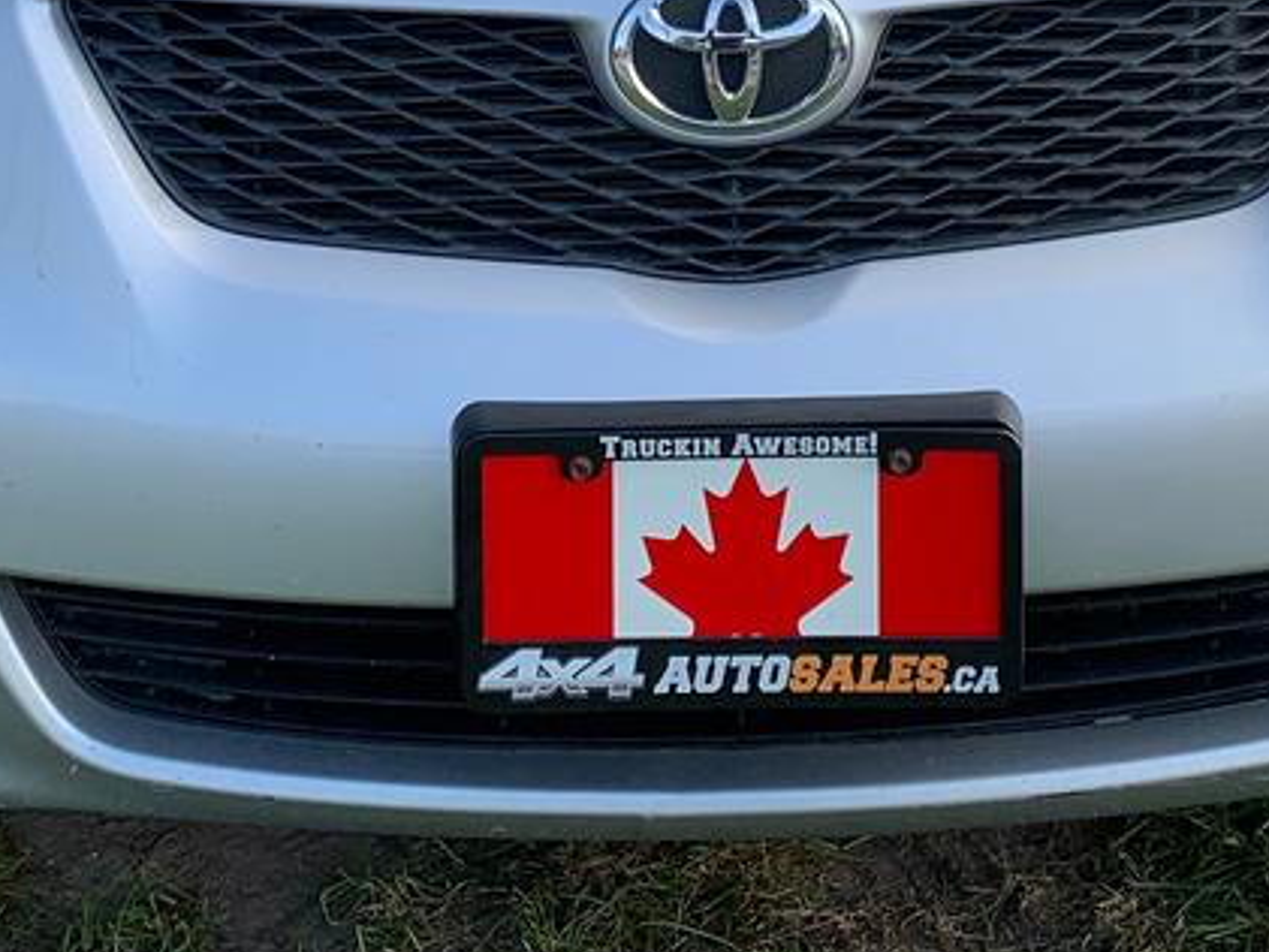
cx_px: 757
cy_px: -425
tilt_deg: -10.0
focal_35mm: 79
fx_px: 2897
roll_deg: -0.1
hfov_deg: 24.7
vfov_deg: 17.1
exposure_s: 1/597
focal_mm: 4.25
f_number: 1.8
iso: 25
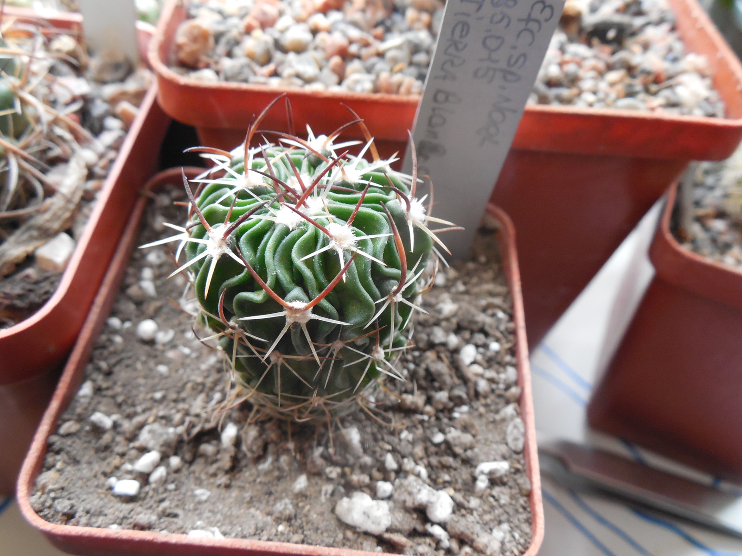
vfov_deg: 45.4
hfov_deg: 58.4
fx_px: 664
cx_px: 371
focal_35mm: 31
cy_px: 278
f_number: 3.6
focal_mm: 5.6
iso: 400
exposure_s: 1/25
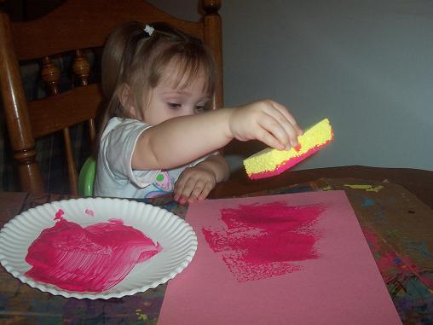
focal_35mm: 37
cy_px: 162
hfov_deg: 50.1
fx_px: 463
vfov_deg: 38.7
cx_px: 216
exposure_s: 1/60
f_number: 2.8
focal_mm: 5.6
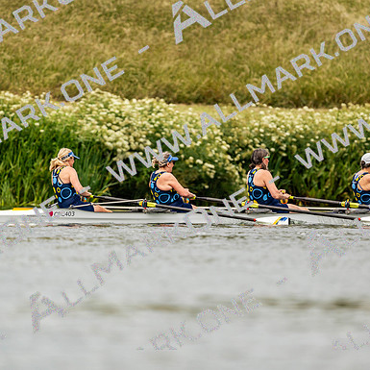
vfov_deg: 2.3
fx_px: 9299
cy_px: 185
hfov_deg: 2.3
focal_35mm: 769
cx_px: 225
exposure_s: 1/2000
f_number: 6.3
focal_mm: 600
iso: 320
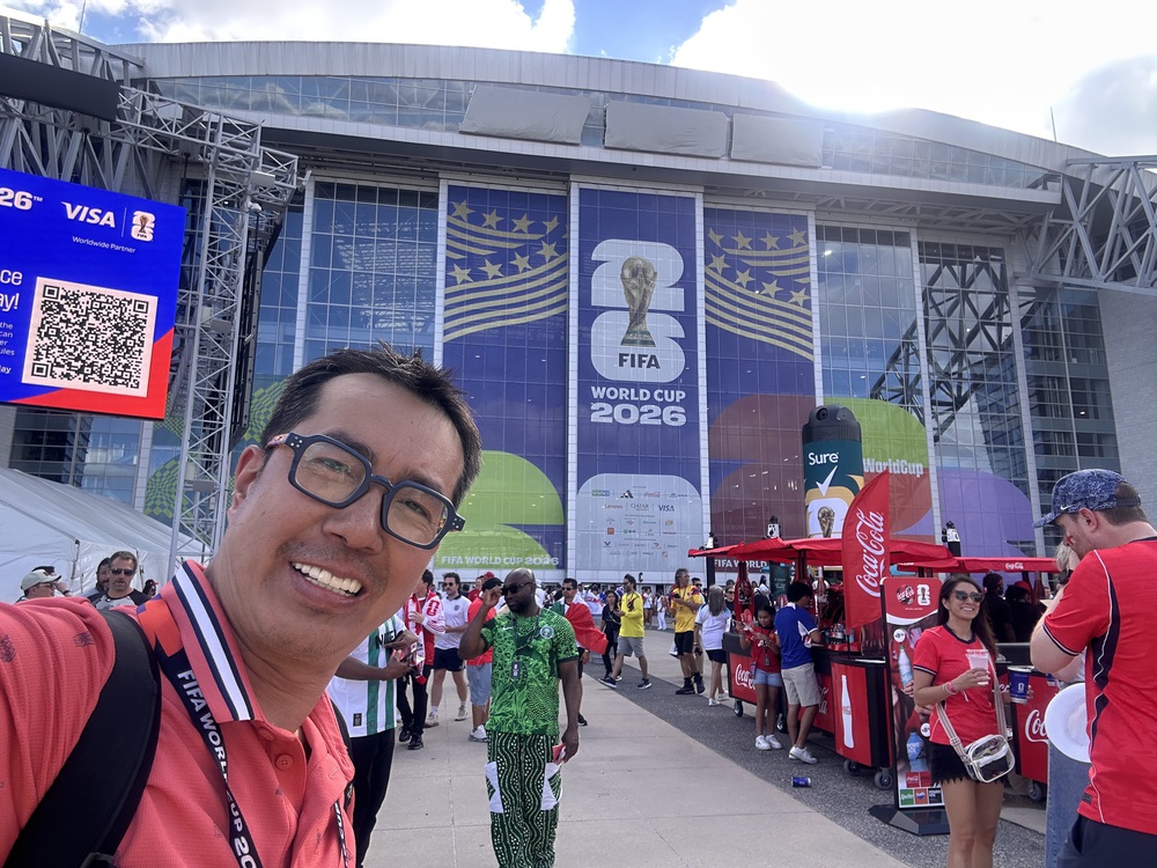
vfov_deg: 58.9
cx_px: 578
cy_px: 434
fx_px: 769
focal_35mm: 23
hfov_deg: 73.9
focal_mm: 2.69
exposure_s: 1/261
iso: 25
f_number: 1.9
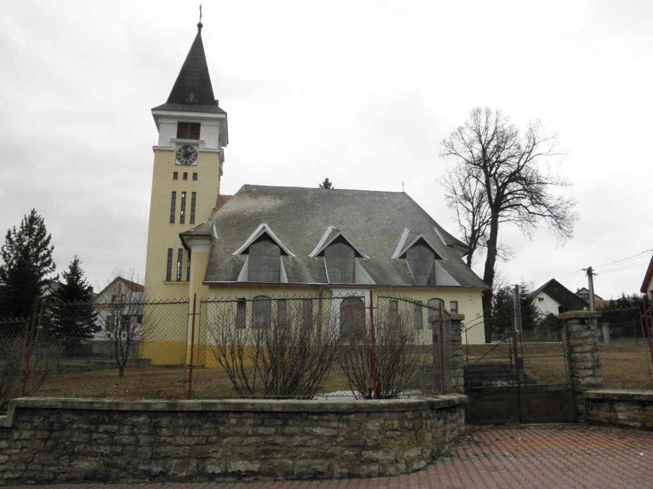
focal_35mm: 28
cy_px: 244
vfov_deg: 49.7
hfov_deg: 63.4
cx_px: 326
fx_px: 528
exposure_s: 1/160
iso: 64
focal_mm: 5
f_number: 3
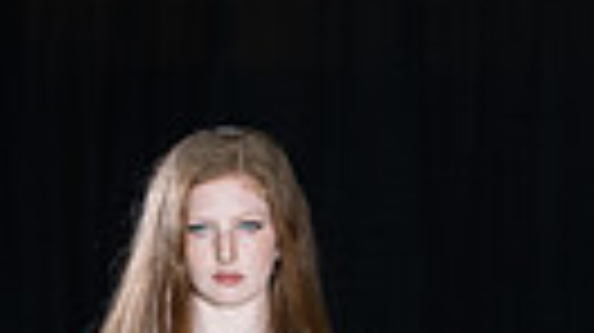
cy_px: 945
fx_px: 6279
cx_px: 266
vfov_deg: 3.0
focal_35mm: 399
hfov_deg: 5.4
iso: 1250
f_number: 5
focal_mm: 112
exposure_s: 1/160
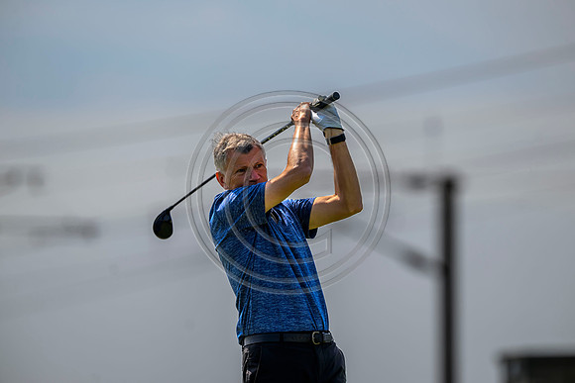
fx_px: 6390
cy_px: 192
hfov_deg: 5.2
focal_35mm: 400
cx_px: 288
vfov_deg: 3.4
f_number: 4
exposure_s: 1/3200
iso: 500
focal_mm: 400
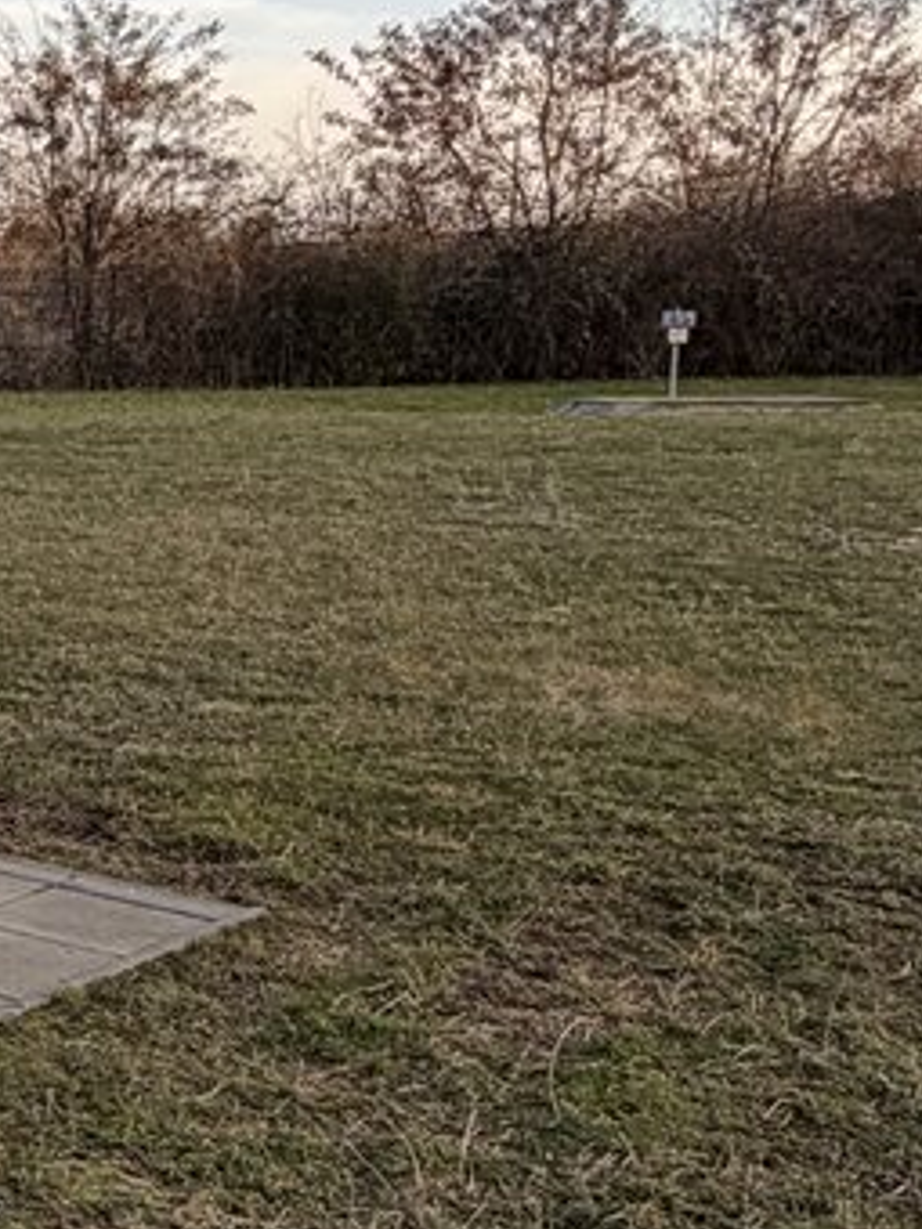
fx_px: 2166
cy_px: 568
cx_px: -687
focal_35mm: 61
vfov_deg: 31.7
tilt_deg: -6.6
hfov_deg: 19.0
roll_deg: +0.5
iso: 64
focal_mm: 2.22
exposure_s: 1/498
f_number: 2.2
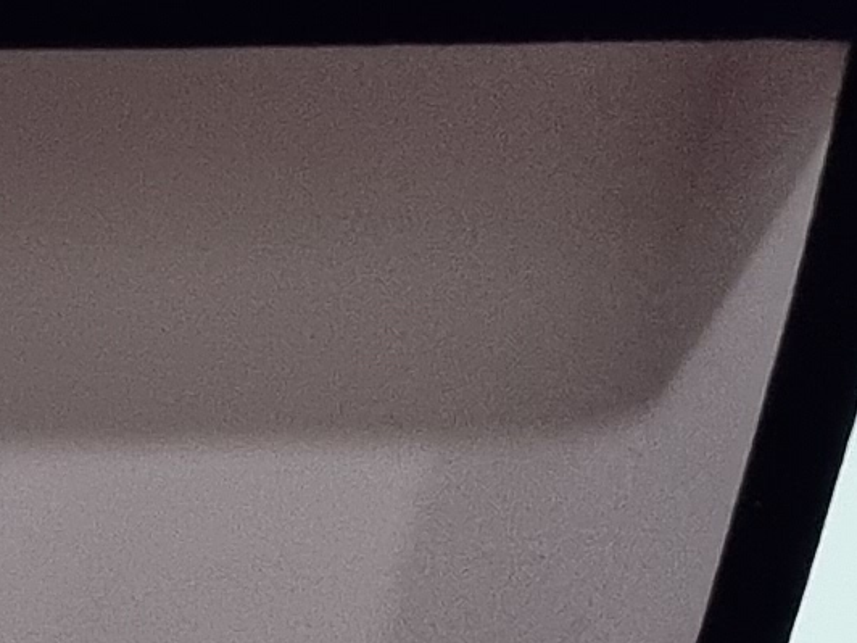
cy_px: 1779
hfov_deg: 8.1
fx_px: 4877
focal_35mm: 197
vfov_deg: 6.9
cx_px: -1969
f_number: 1.8
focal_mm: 5.4
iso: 320
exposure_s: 1/120
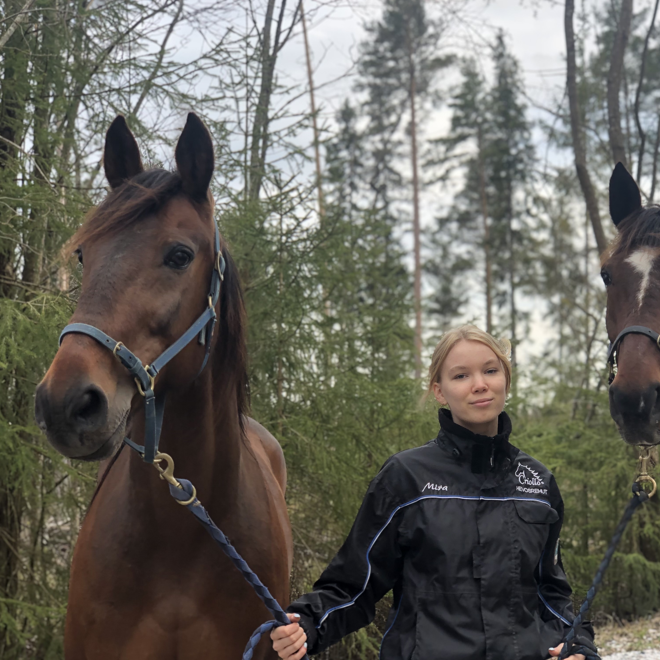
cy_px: 333
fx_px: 1337
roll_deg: -0.2
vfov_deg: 27.7
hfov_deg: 27.6
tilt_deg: +6.4
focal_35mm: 62
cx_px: 423
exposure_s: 1/154
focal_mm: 6
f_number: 2.4
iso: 16
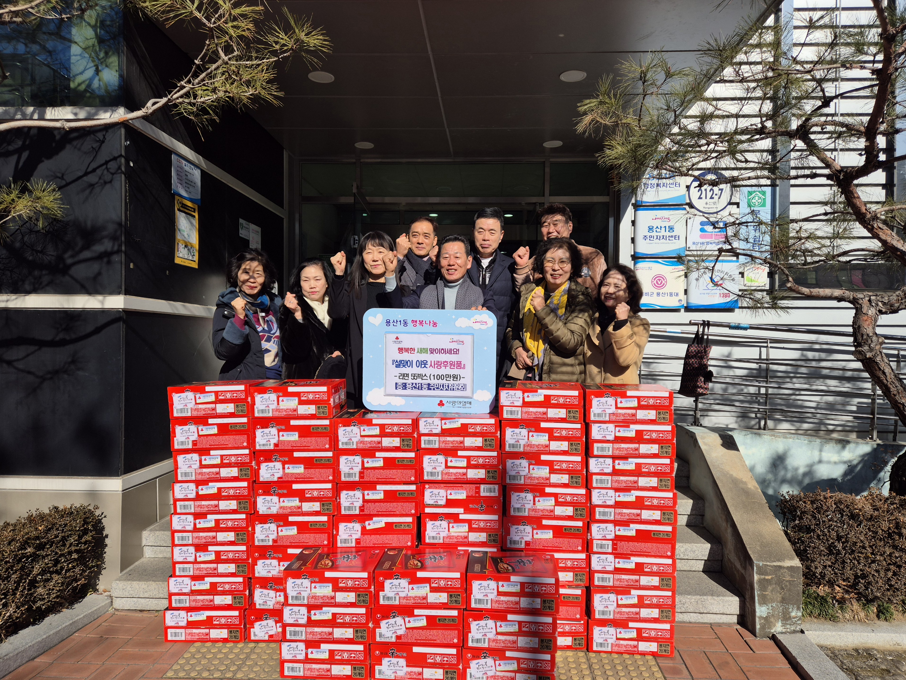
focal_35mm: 23
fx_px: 602
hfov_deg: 73.9
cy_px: 340
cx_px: 453
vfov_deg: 58.9
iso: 25
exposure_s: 1/3333
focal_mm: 5.4
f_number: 1.8
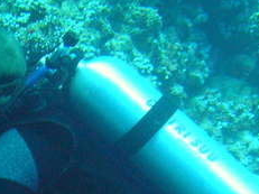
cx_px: -29
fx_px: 882
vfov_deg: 12.3
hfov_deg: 16.2
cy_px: 235
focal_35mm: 118
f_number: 2.9
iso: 50
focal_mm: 5.7
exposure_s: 1/57.6
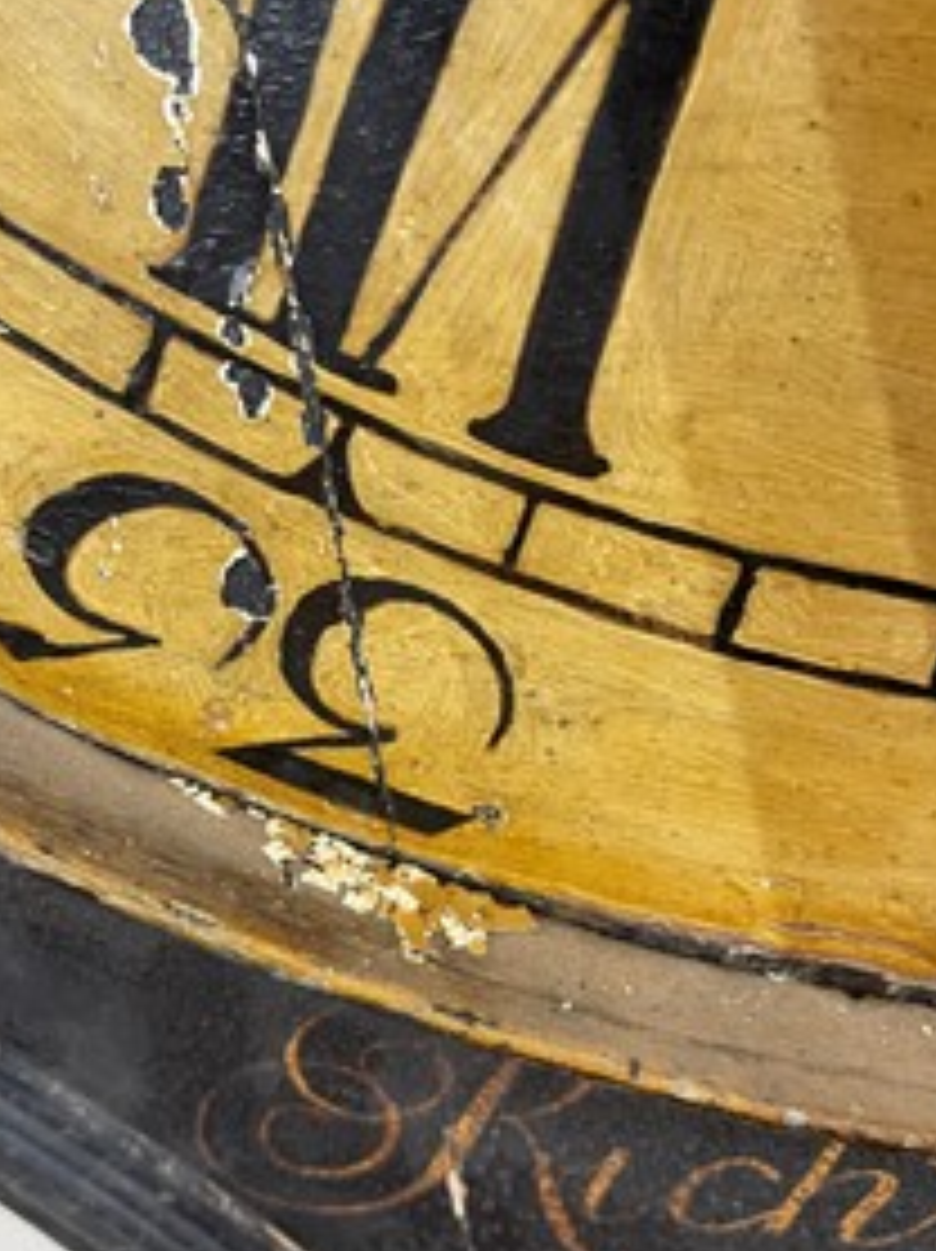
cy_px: 626
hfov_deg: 39.4
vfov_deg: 51.4
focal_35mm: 36
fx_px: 1300
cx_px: 369
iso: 250
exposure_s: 1/50
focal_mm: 5.1
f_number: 1.6
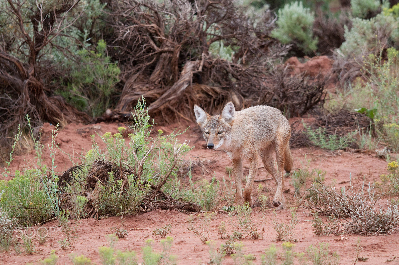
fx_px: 4152
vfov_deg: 3.7
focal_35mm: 375
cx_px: 200
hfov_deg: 5.5
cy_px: 132
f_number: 5.3
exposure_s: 1/1000
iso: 800
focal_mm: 250
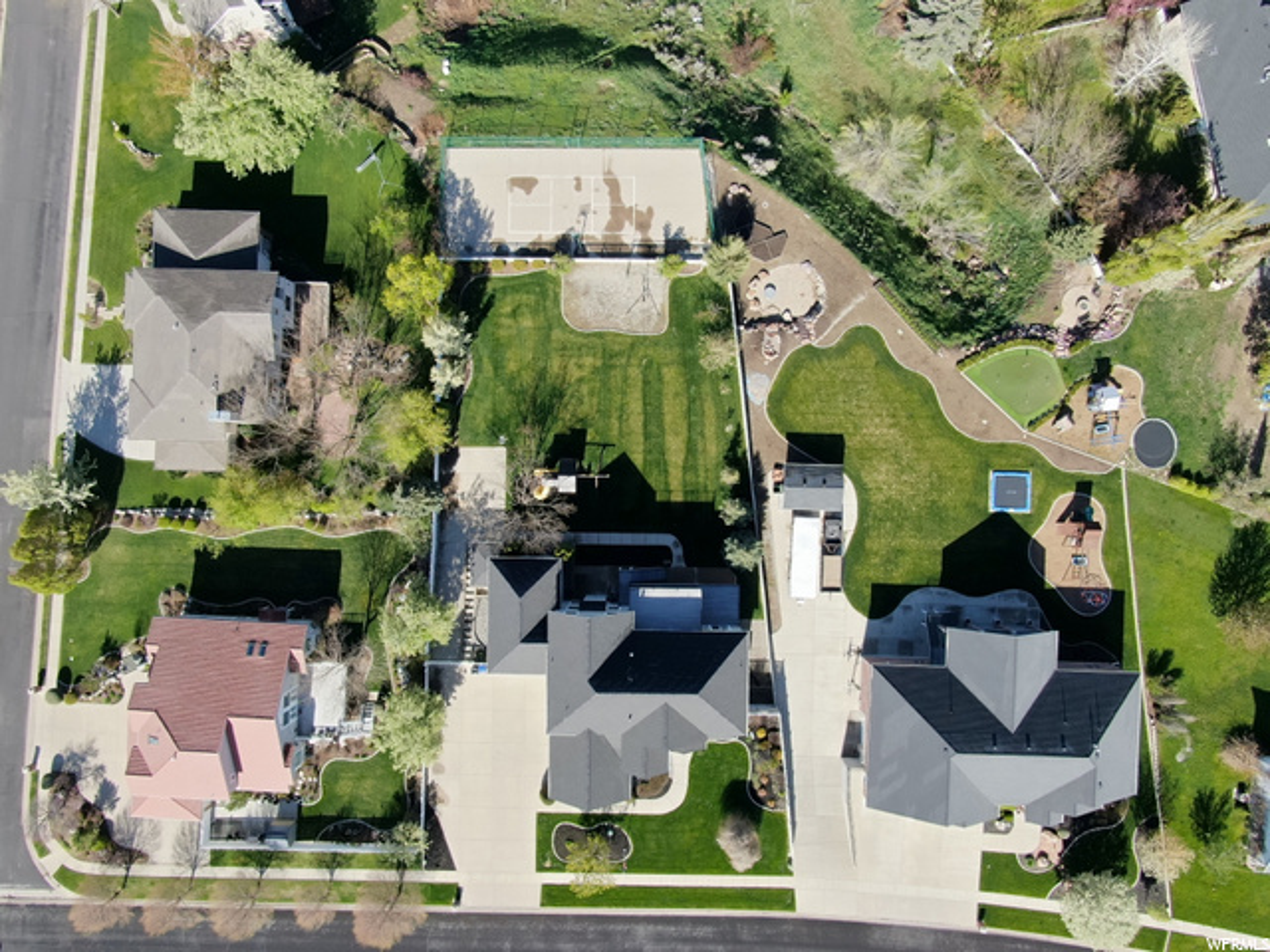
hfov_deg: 71.6
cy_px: 476
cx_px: 635
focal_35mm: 24
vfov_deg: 56.8
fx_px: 881
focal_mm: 4.39
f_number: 2.8
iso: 400
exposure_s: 1/640
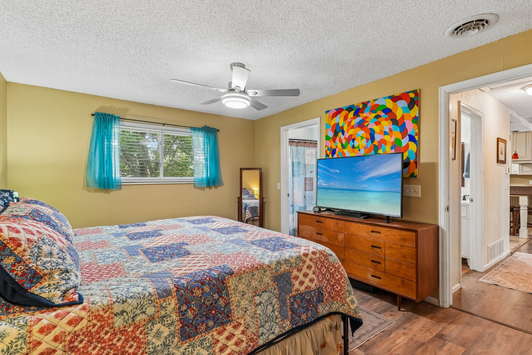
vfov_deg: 72.0
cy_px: 178
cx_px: 266
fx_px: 244
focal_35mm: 16
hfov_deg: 95.0
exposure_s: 1/10
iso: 500
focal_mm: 11
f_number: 8
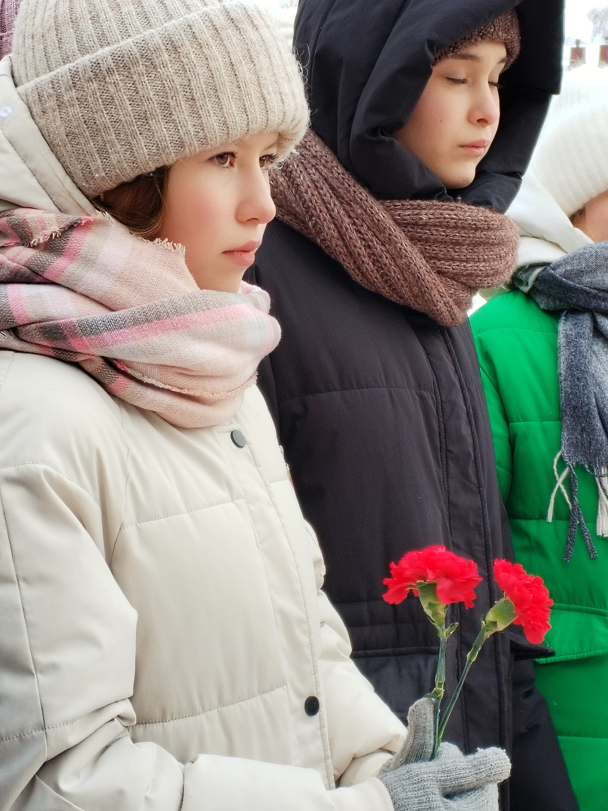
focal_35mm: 81
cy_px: 406
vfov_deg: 24.1
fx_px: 1897
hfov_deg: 18.2
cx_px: 304
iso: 100
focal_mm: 4.75
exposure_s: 1/117
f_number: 1.8
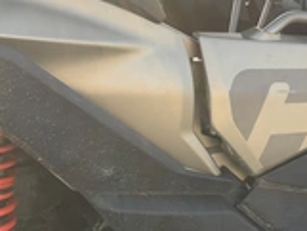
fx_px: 639
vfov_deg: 20.2
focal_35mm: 72
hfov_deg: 26.4
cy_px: 185
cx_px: 254
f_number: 1.8
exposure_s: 1/365
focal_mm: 3
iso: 25
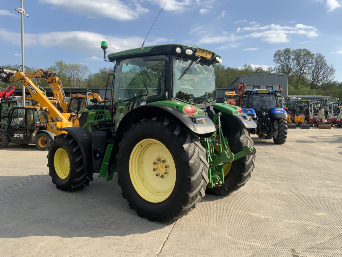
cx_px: 171
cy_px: 128
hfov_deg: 61.7
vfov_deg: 48.2
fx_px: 287
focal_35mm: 29
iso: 16
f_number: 1.8
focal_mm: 3
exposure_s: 1/1144
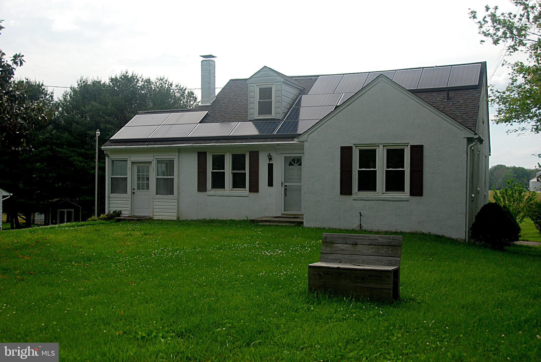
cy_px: 181
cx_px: 270
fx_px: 587
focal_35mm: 39
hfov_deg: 49.5
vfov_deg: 34.3
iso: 200
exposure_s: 1/2000
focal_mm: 26
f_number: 4
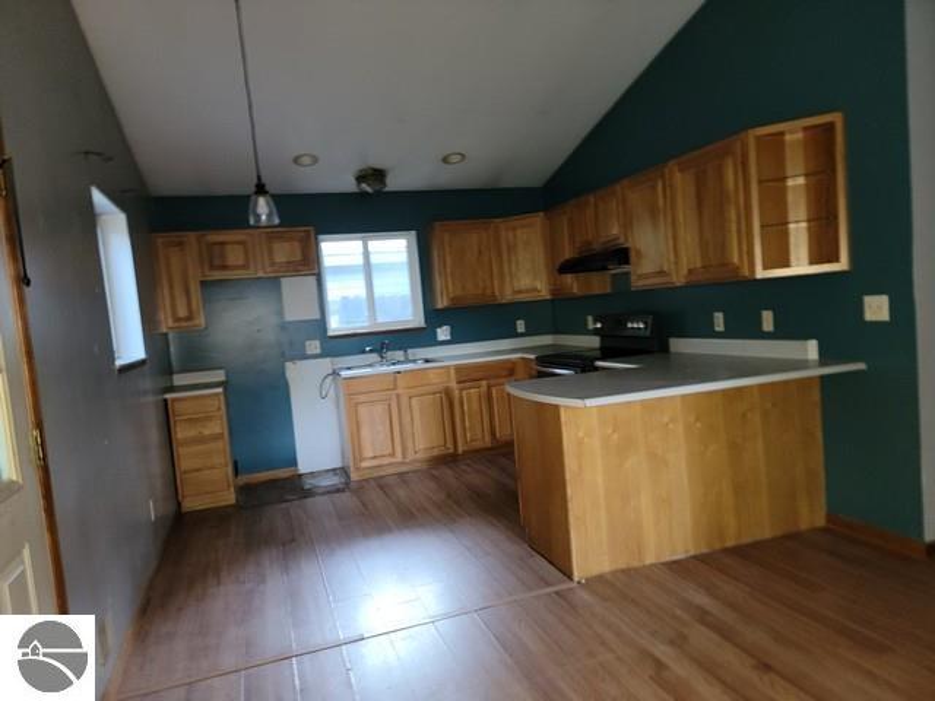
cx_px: 468
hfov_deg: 71.6
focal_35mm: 24
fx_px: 648
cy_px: 350
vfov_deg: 56.8
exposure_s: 1/10.5
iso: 125
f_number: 1.8
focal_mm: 6.7
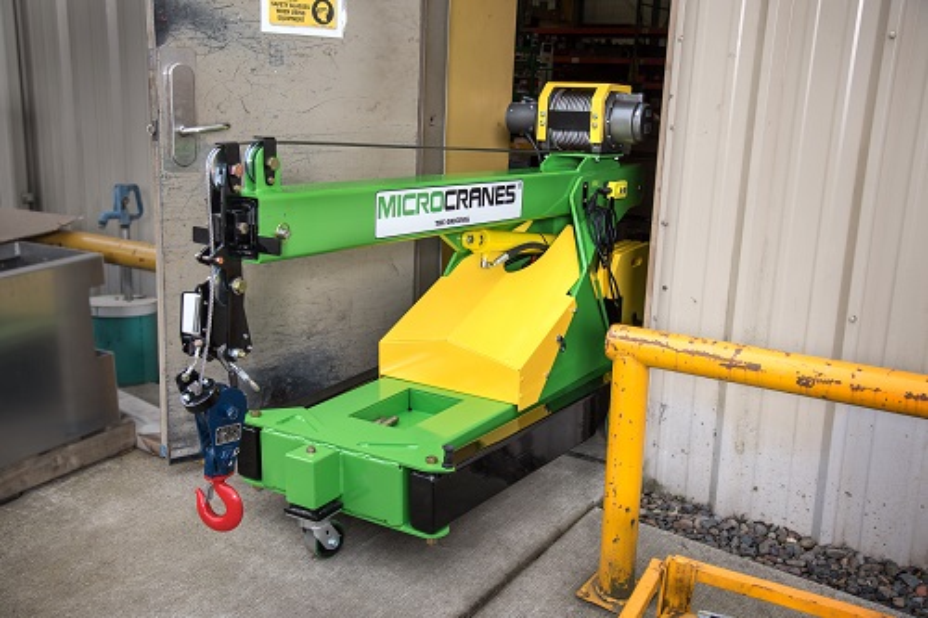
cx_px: 464
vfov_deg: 35.0
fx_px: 979
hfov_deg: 50.7
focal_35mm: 38
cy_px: 309
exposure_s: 1/100
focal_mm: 38
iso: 100
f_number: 5.6
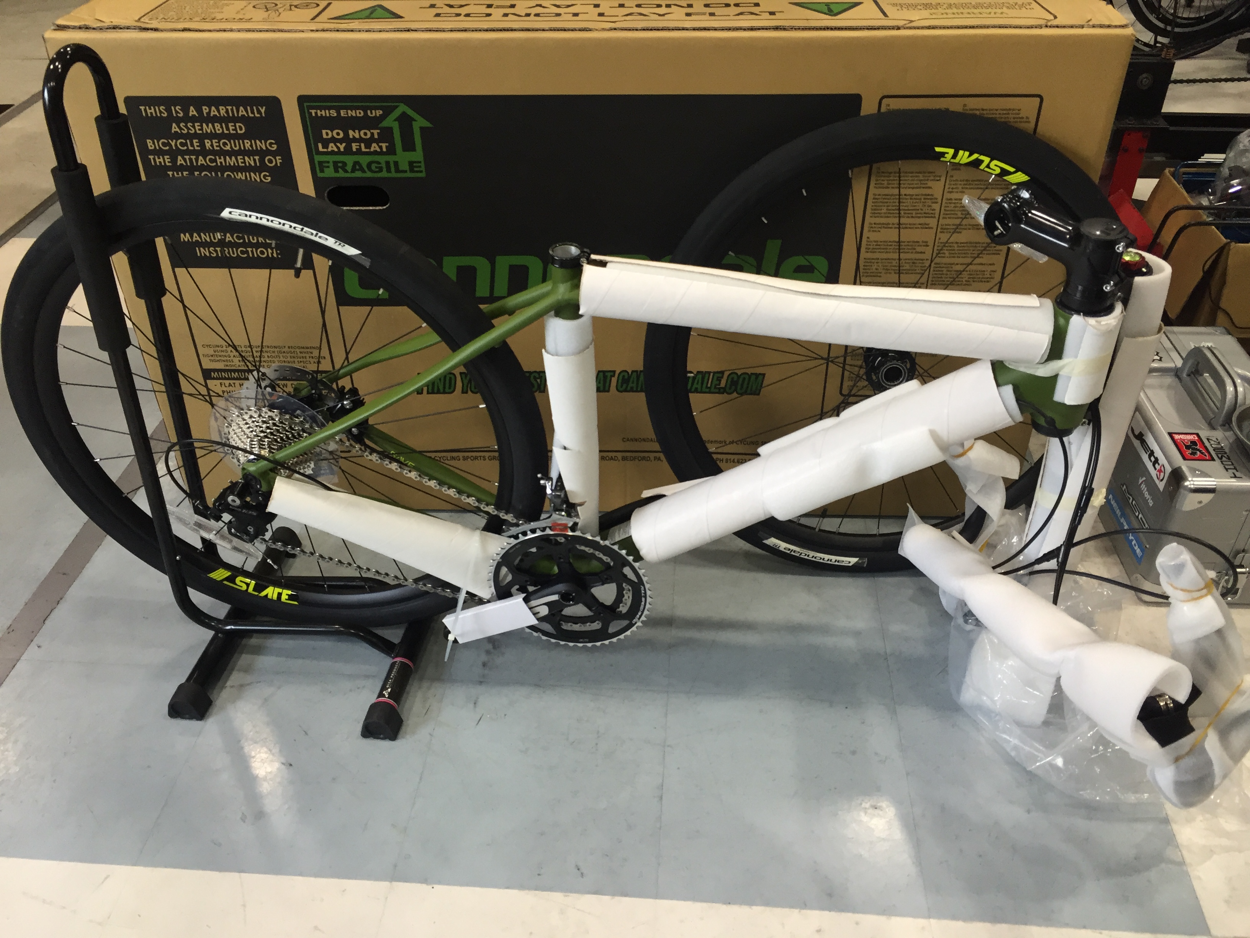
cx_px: 625
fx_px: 1047
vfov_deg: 48.2
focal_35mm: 29
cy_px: 469
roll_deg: +0.3
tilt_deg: -38.8
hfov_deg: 61.7
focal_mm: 4.15
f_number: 2.2
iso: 32
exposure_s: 1/30
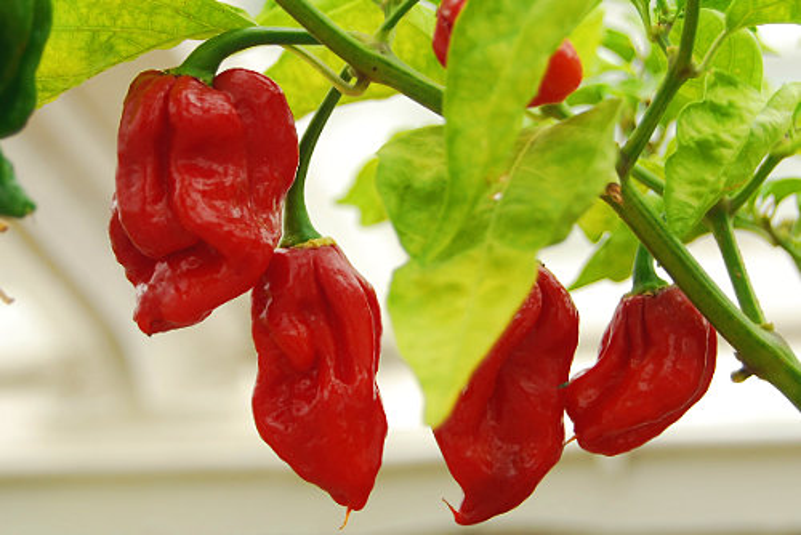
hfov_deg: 28.1
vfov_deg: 19.0
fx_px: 1603
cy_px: 268
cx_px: 400
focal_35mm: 72
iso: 200
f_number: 5.6
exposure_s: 1/160
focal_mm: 48
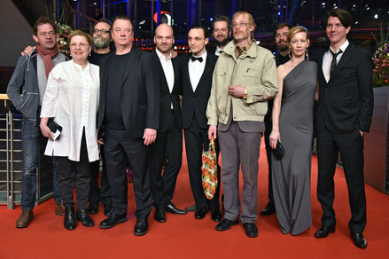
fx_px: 399
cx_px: 199
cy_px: 130
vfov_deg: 35.9
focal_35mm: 37
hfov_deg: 51.9
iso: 3200
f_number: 5
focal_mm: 36
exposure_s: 1/250
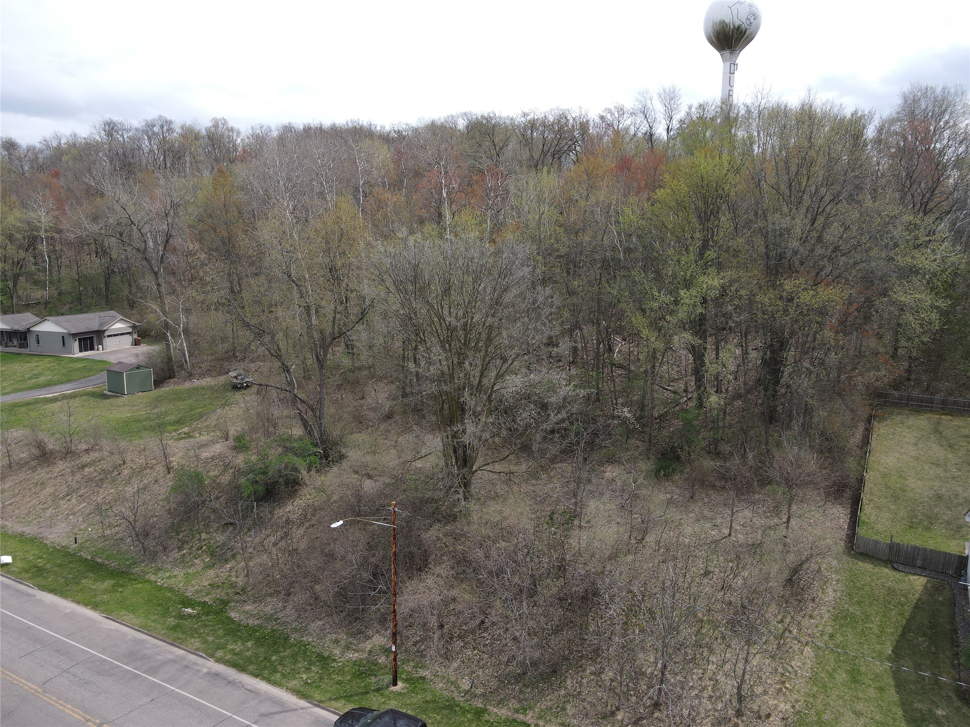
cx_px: 485
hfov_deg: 71.6
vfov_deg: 56.8
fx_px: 673
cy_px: 364
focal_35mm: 24
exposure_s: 1/500
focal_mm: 4.5
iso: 100
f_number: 2.8
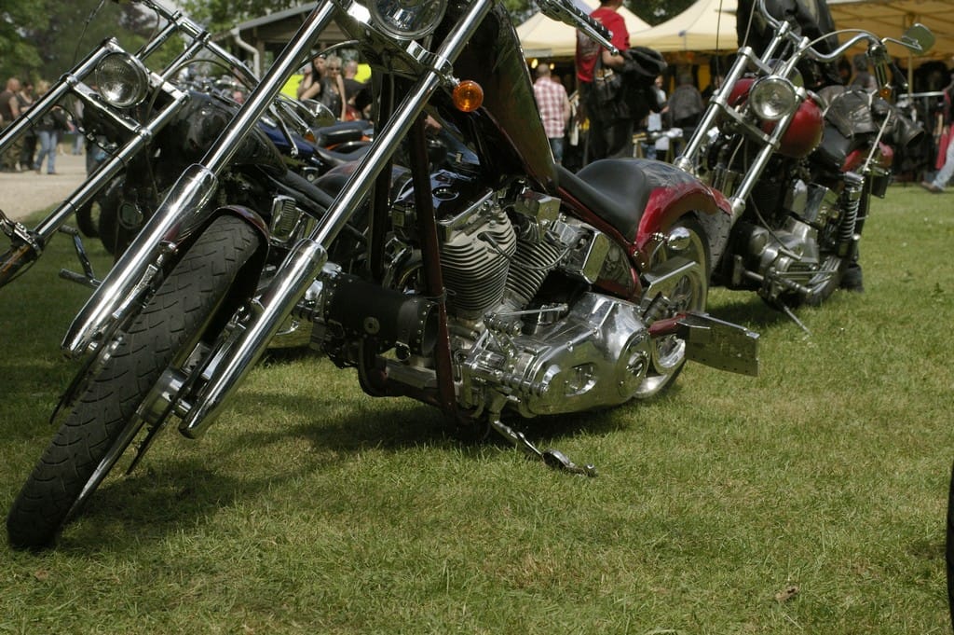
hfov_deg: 29.9
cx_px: 477
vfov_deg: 20.1
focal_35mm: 68
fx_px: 1787
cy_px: 318
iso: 800
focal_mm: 45
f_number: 7.1
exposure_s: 1/2000
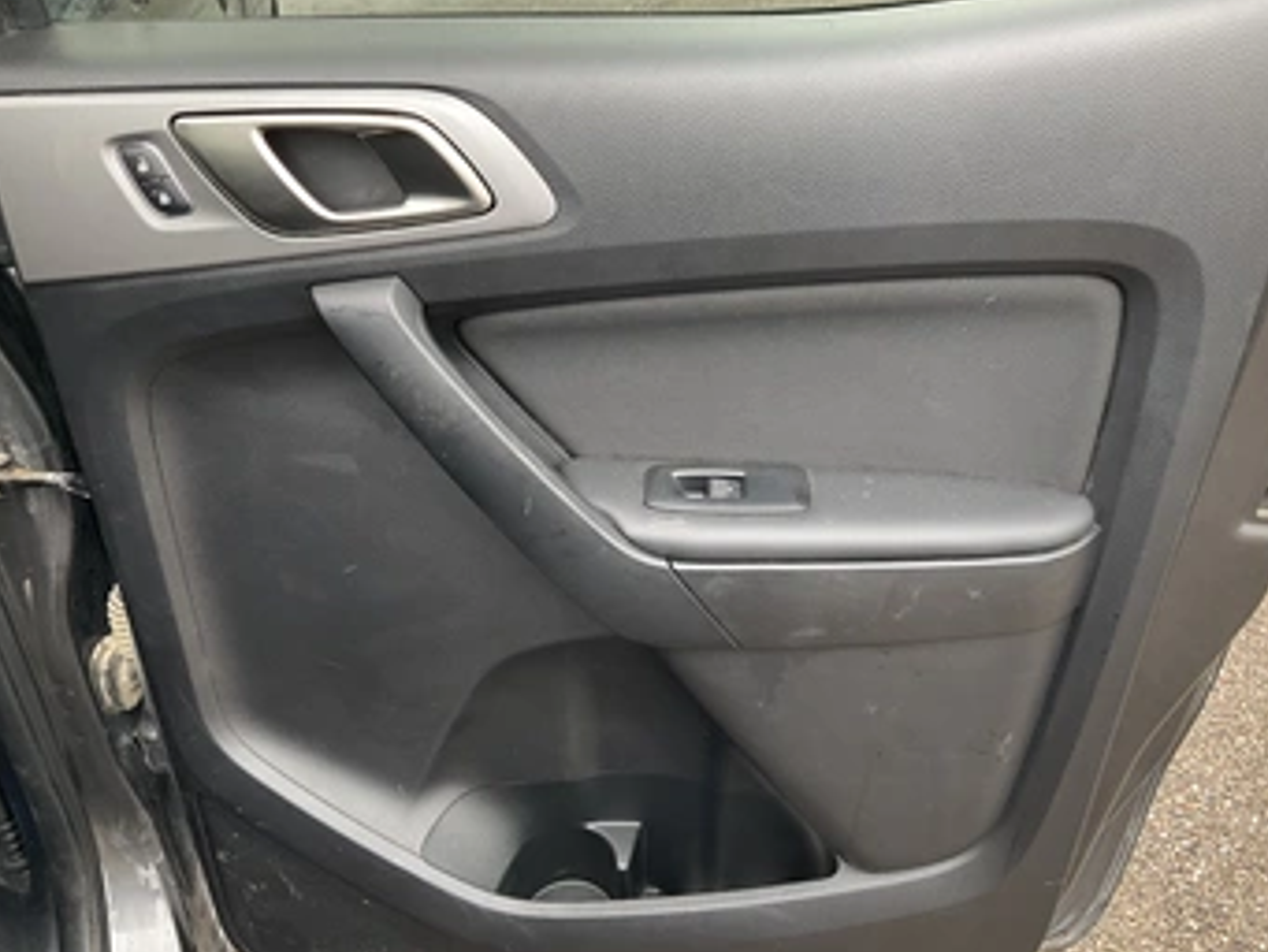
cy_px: 498
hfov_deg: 53.8
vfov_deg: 41.8
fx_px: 1246
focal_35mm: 34
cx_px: 699
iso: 64
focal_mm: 3
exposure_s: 1/122
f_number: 1.8
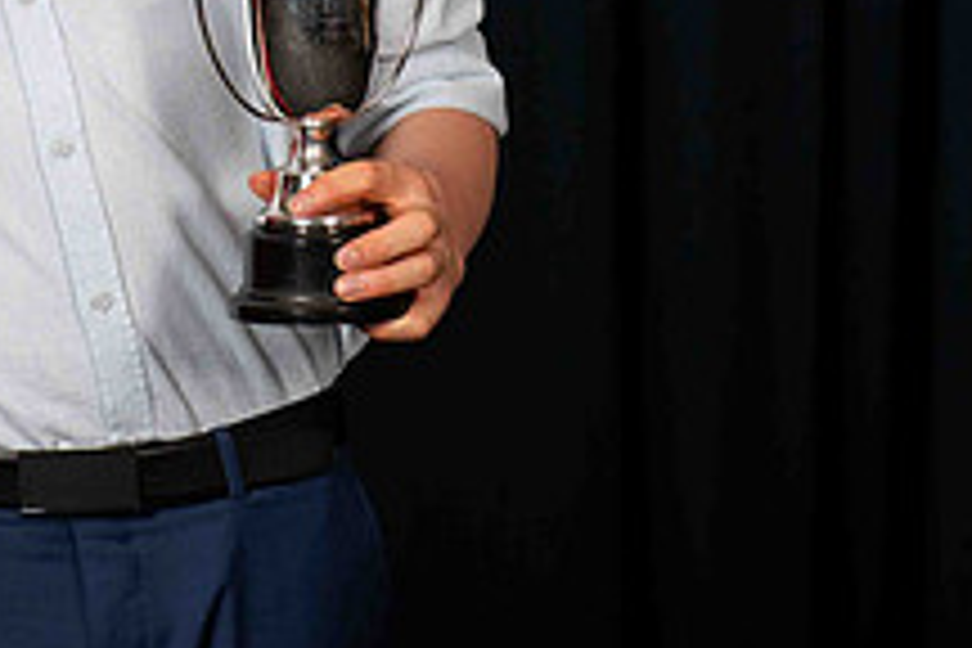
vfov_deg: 5.9
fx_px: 6291
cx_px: -91
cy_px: -220
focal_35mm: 233
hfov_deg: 8.8
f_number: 5.6
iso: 125
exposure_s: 1/250
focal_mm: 70
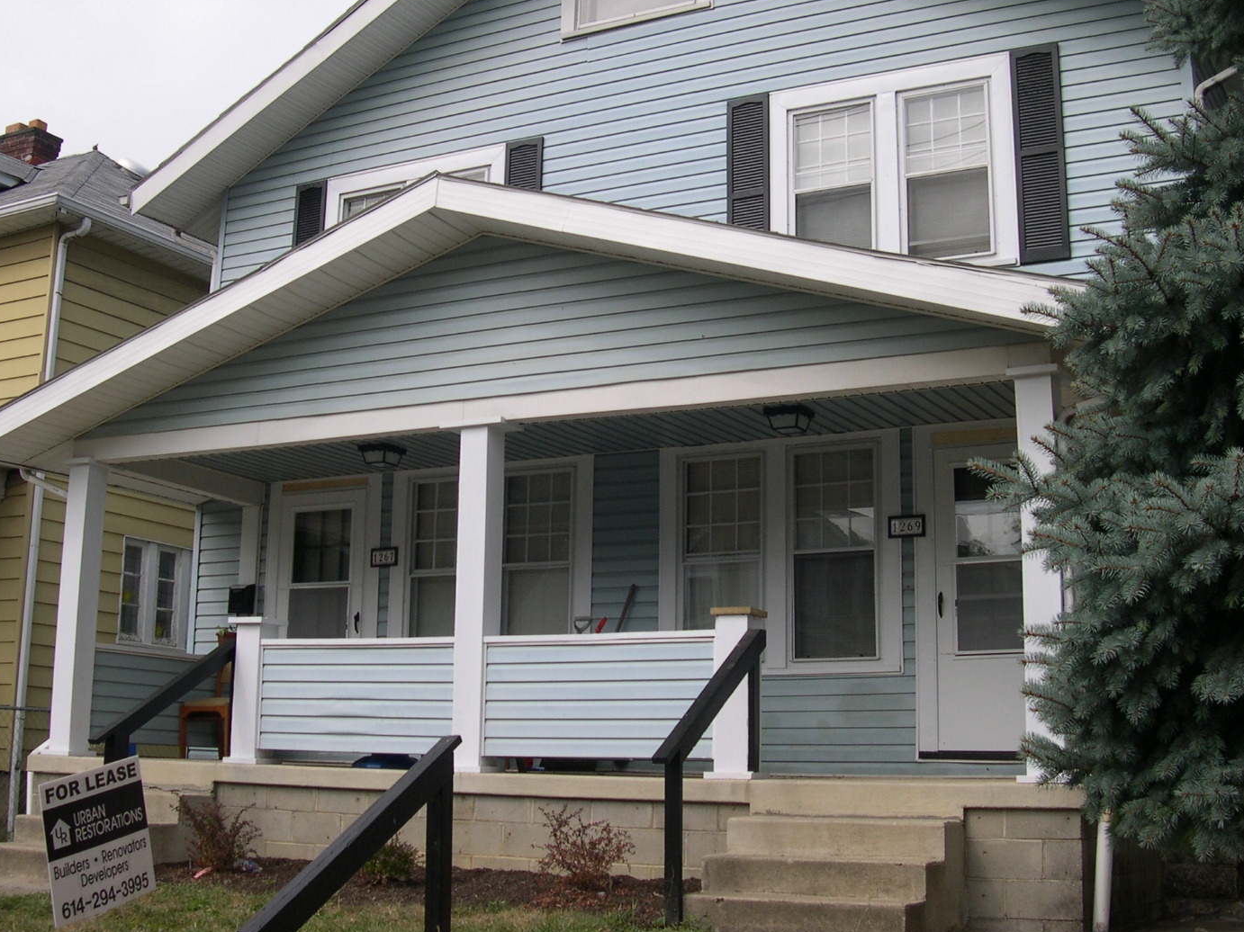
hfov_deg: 42.9
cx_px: 595
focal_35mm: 44
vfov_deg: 32.8
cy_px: 418
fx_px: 1581
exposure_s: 1/217
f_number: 7.6
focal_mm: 8
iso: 100
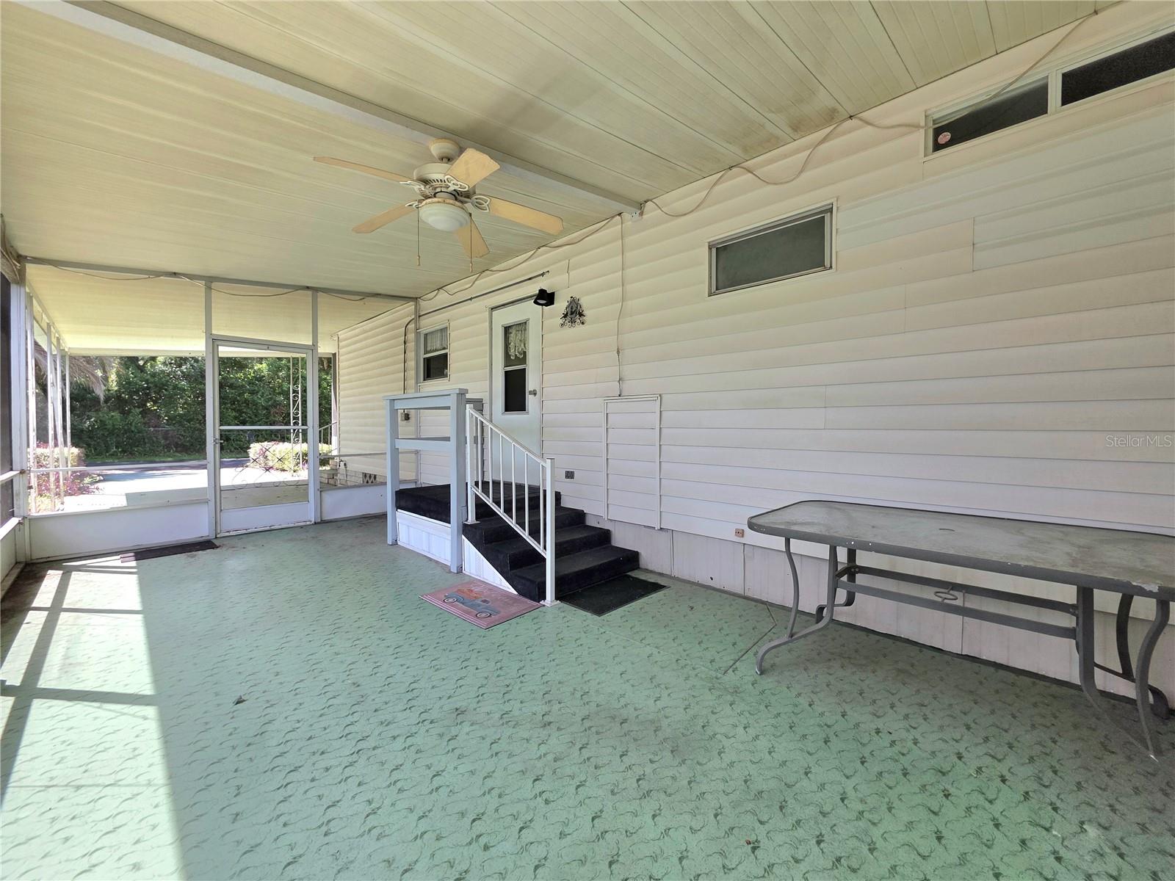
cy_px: 440
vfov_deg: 89.9
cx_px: 588
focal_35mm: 13
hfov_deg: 106.2
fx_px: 441
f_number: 1.9
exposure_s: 1/333
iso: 40
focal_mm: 2.2
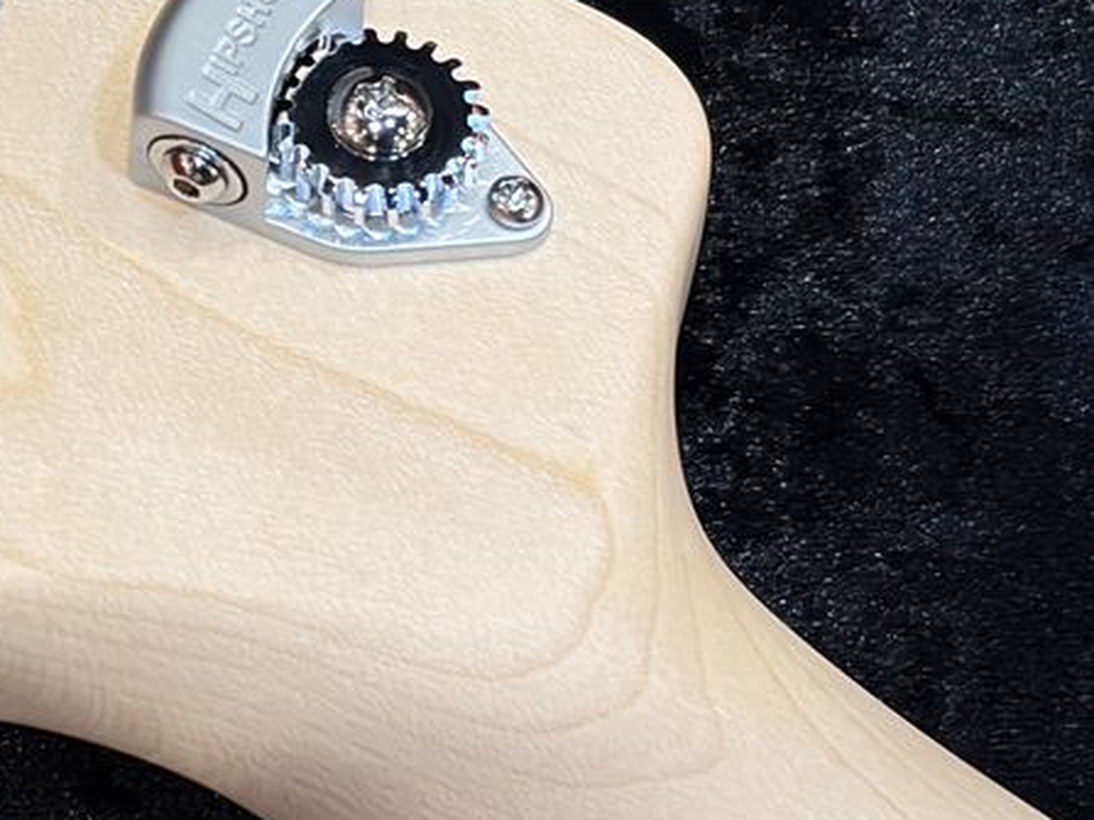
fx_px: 4708
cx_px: -291
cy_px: 5
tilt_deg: -58.0
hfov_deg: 12.9
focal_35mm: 149
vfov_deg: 9.9
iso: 80
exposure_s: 1/60
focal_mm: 5.96
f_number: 1.6
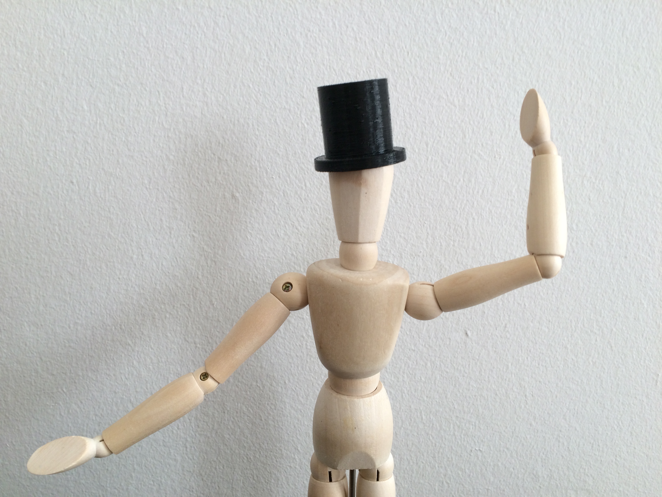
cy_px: 248
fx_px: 555
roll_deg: -1.8
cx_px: 331
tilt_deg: -10.9
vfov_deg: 48.2
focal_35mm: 29
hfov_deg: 61.7
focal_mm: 4.15
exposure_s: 1/50
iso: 40
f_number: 2.2
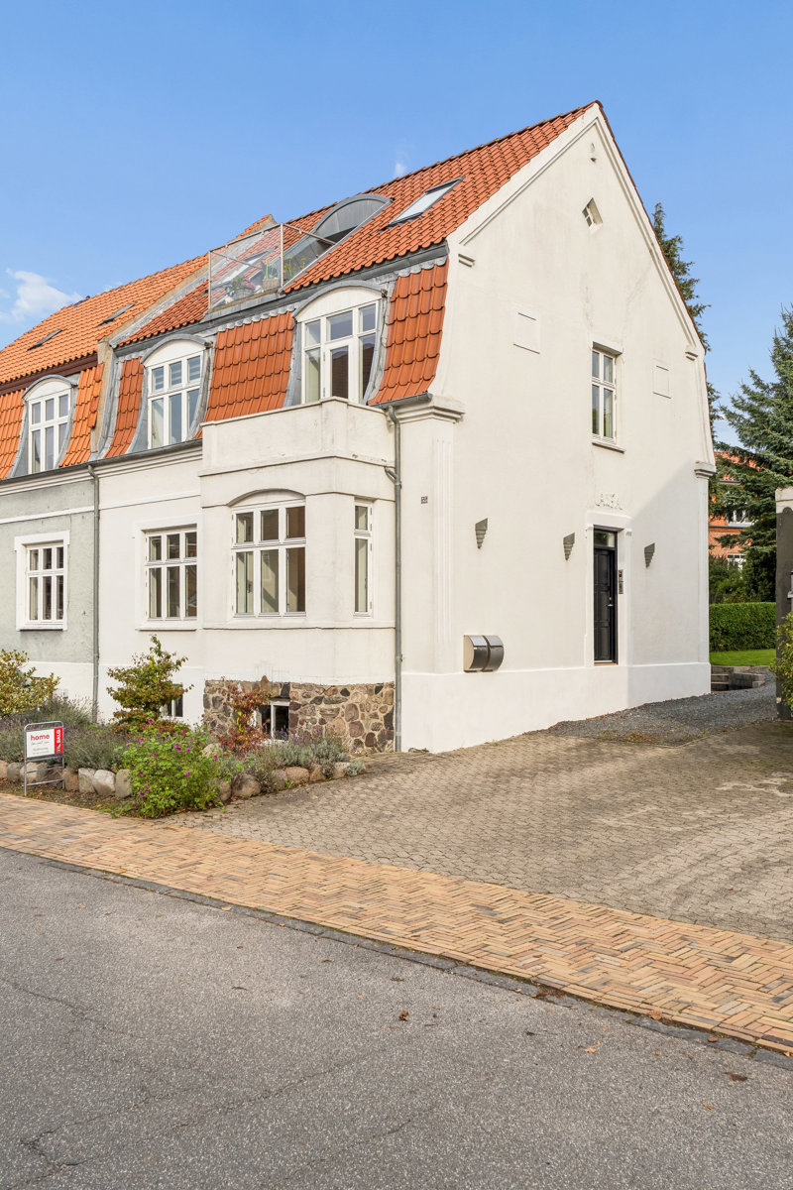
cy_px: 595
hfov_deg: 43.6
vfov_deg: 61.9
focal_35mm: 30
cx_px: 396
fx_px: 991
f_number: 8
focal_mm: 20
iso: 250
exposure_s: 1/400
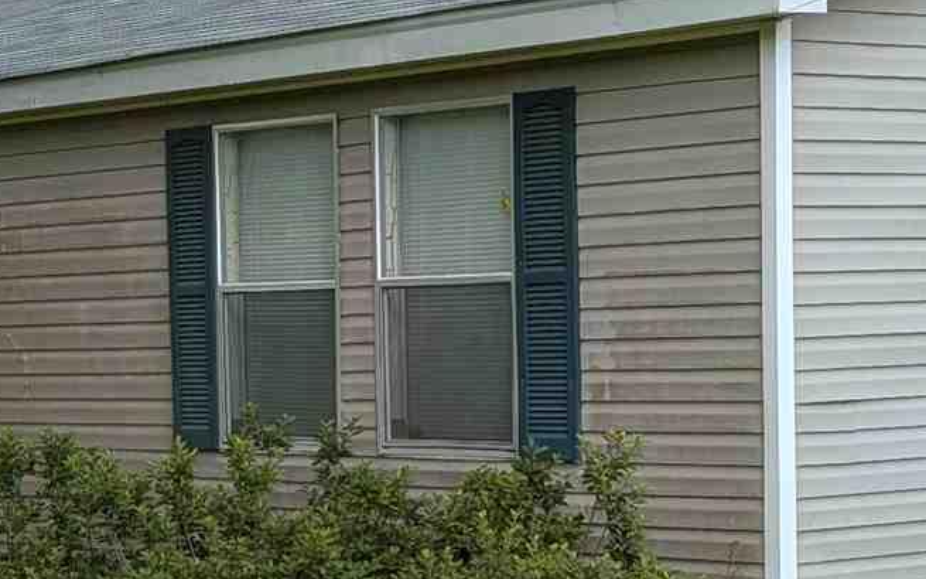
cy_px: 515
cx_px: -18
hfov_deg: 17.1
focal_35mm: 119
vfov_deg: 10.9
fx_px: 3002
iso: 21
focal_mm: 6.9
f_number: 1.68
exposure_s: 1/538
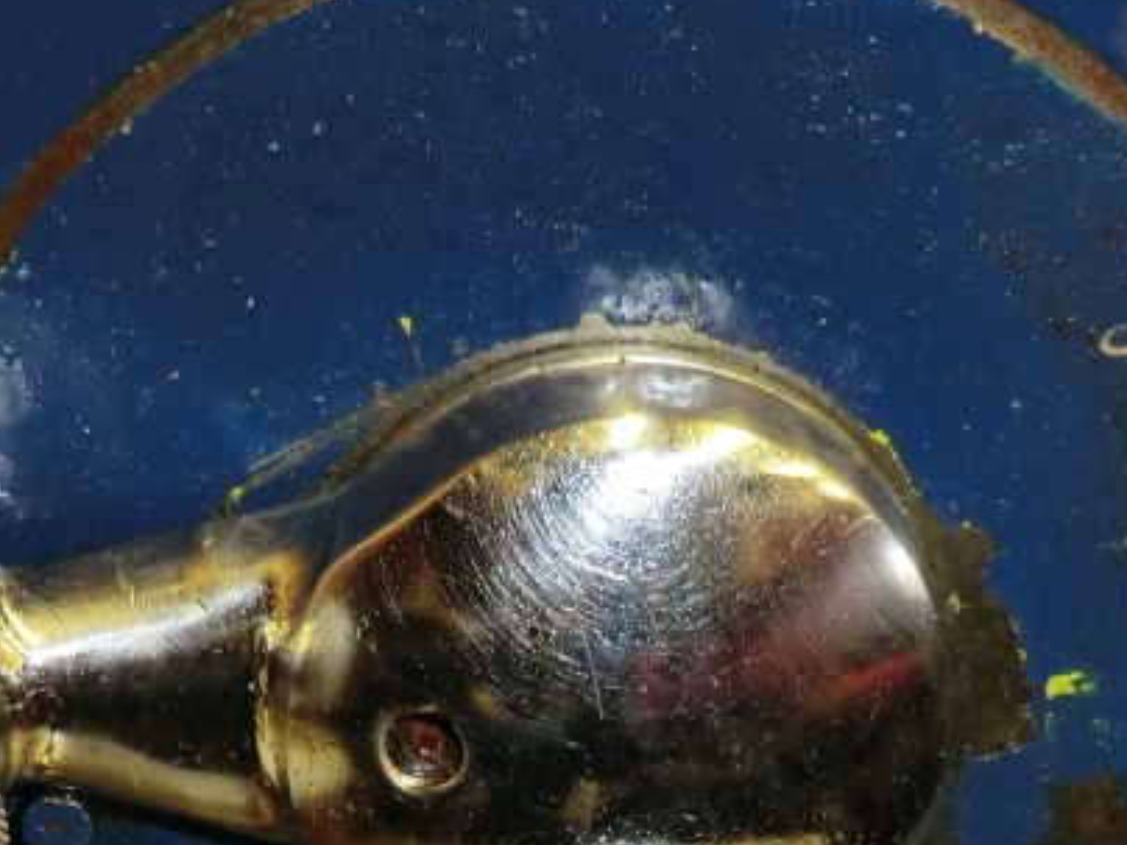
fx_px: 3874
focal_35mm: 119
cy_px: 853
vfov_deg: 12.3
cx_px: 536
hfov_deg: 16.5
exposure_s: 1/60
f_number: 4
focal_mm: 8.4
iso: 200
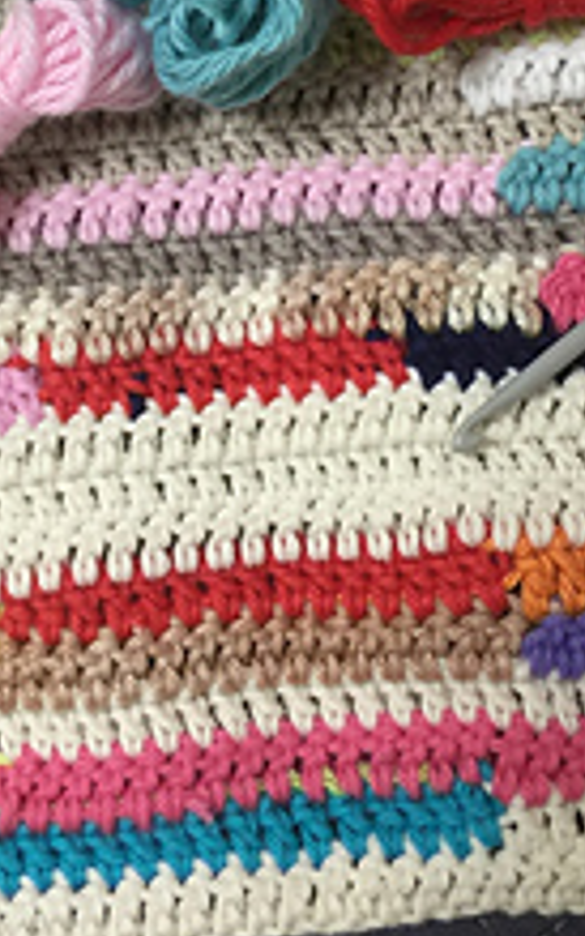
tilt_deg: -78.0
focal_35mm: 90
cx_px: 179
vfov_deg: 21.6
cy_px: -141
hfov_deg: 14.5
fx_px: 2294
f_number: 2.2
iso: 32
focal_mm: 4.15
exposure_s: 1/15
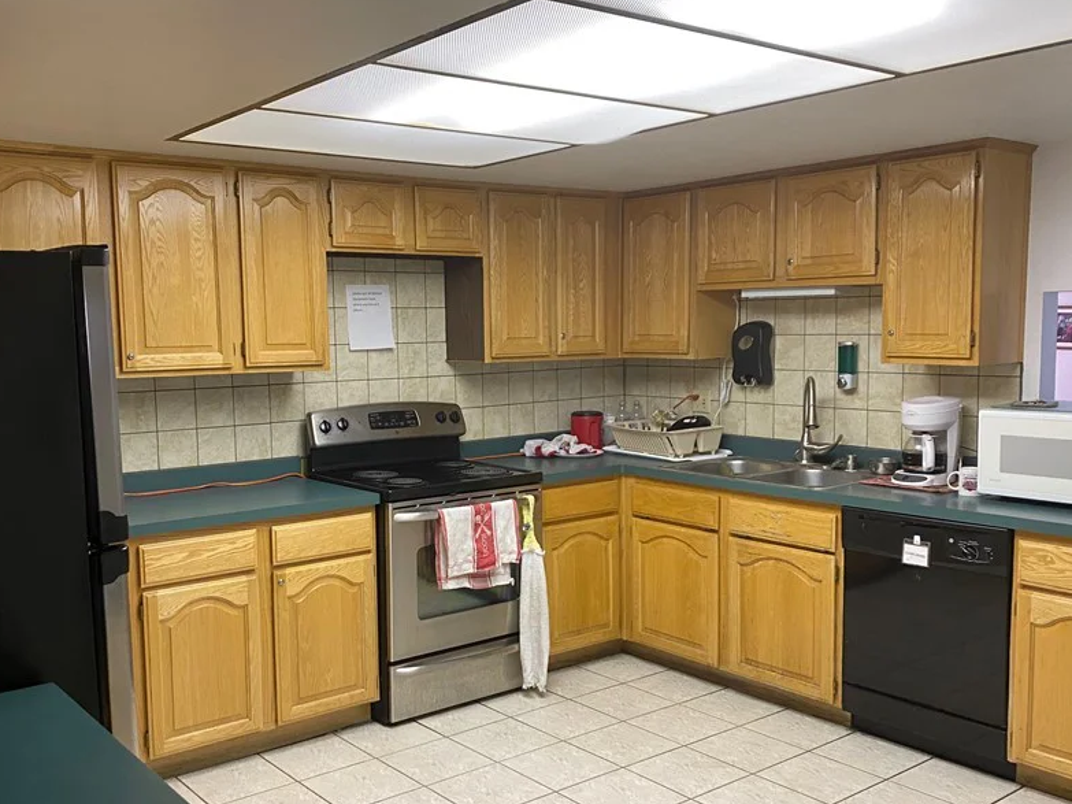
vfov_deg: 41.7
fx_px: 1053
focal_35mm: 34
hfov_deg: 53.9
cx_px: 497
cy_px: 445
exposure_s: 1/60
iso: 100
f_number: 1.8
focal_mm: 4.25
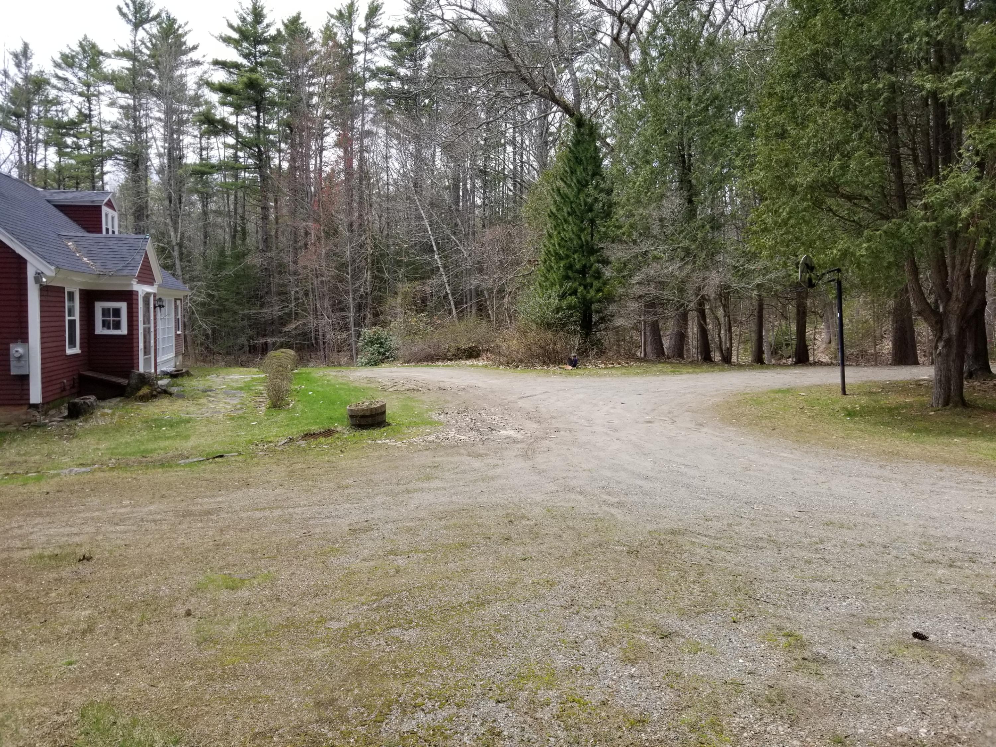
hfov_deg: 67.3
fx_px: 748
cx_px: 498
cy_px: 374
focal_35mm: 26
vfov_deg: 53.1
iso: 50
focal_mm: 4.25
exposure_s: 1/1412
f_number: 1.7
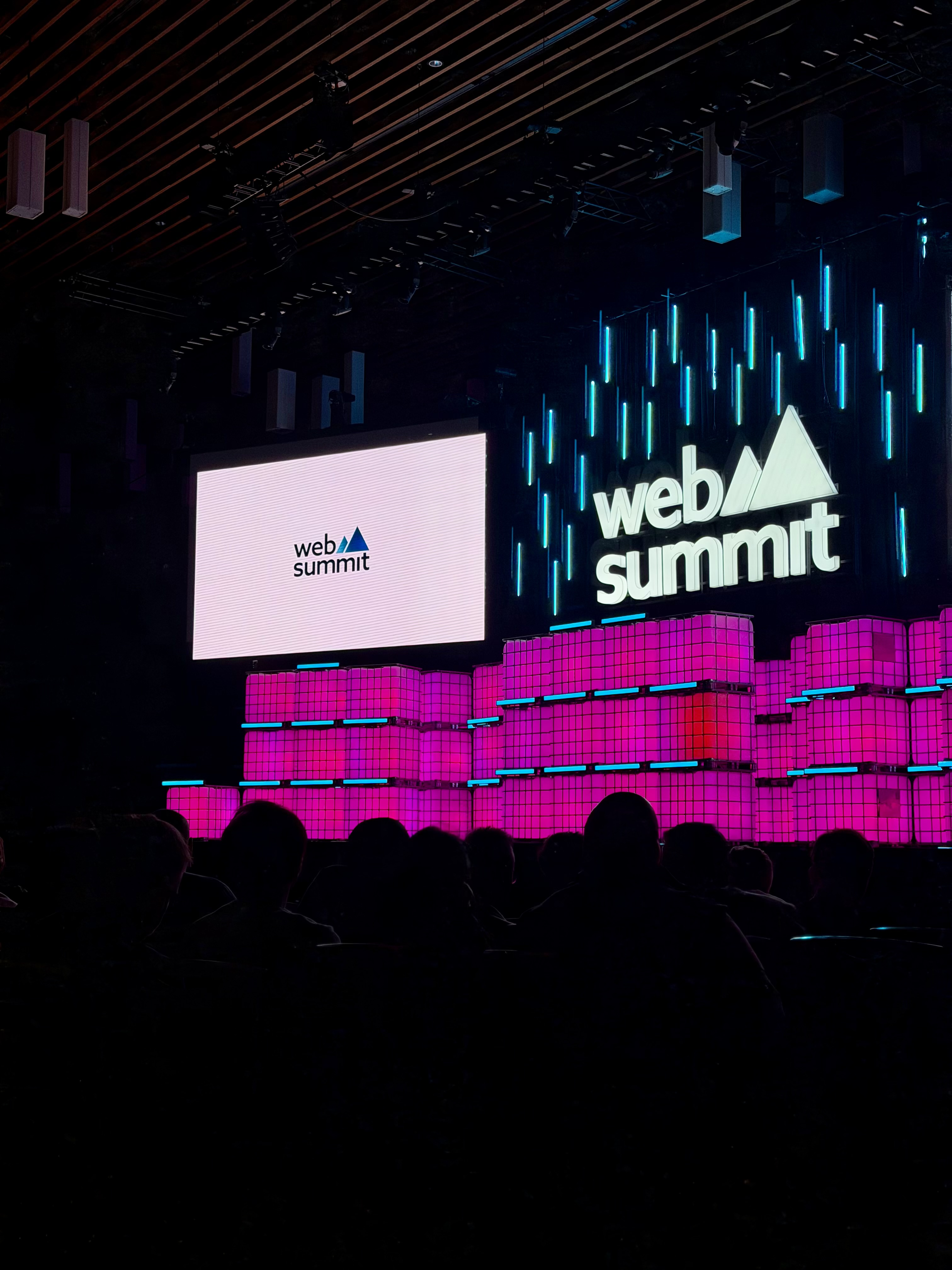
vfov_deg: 39.7
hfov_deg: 30.3
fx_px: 1760
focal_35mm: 48
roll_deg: -0.5
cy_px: 635
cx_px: 476
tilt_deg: +6.1
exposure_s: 1/200
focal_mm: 6.76
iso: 100
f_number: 1.78
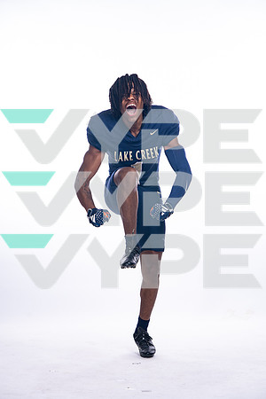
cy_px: 200
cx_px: 133
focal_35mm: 100
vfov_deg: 20.4
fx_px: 1108
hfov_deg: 13.7
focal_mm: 100
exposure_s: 1/250
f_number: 6.3
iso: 400
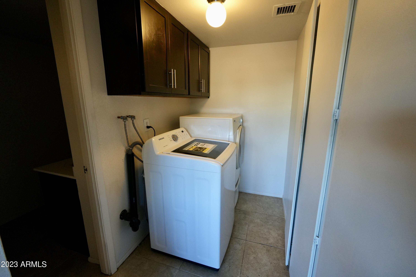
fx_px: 173
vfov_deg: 77.3
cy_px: 138
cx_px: 208
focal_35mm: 15
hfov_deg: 100.4
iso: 1600
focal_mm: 10
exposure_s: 1/160
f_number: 4
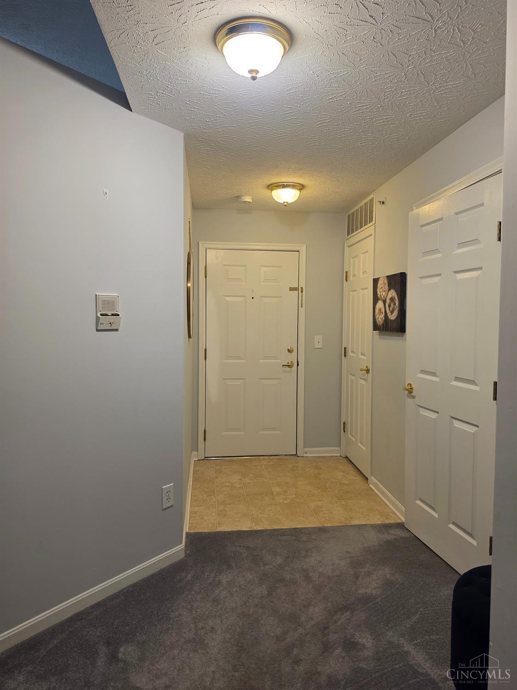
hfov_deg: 58.9
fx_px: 458
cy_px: 345
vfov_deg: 73.9
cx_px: 258
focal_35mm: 23
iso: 100
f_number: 1.4
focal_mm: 6.5
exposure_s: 1/120
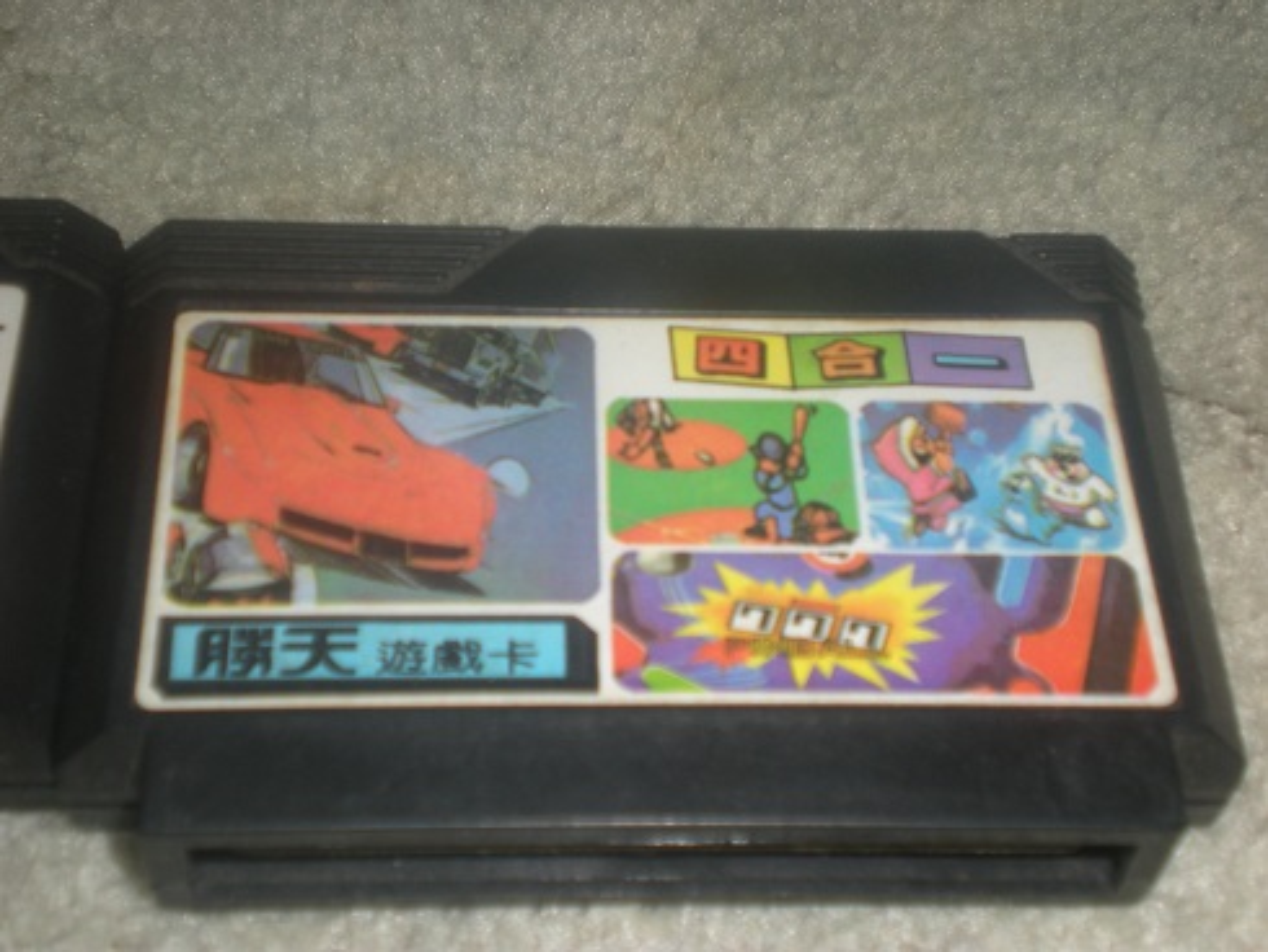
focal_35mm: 56
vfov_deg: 26.1
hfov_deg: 34.3
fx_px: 2052
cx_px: 634
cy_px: 476
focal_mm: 9.3
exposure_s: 1/60
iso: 64
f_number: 3.9
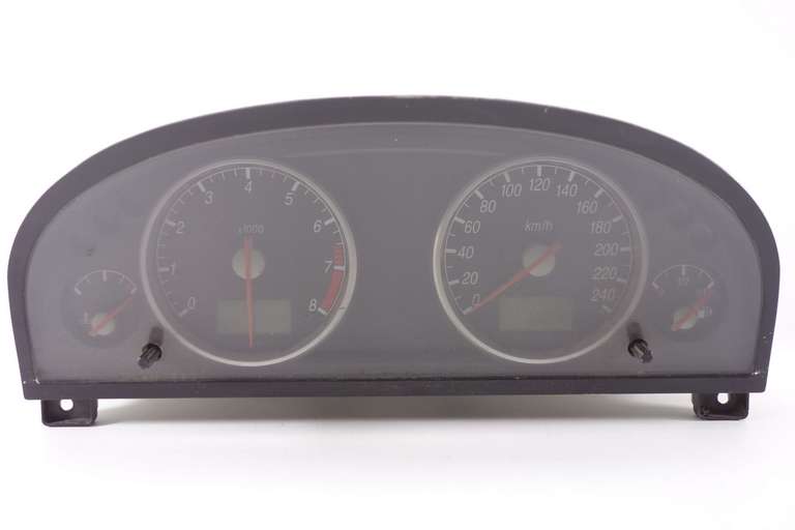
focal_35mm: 46
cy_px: 265
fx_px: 1016
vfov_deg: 29.2
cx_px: 398
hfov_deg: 42.7
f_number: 3.2
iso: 320
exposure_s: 1/50
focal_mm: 17.18
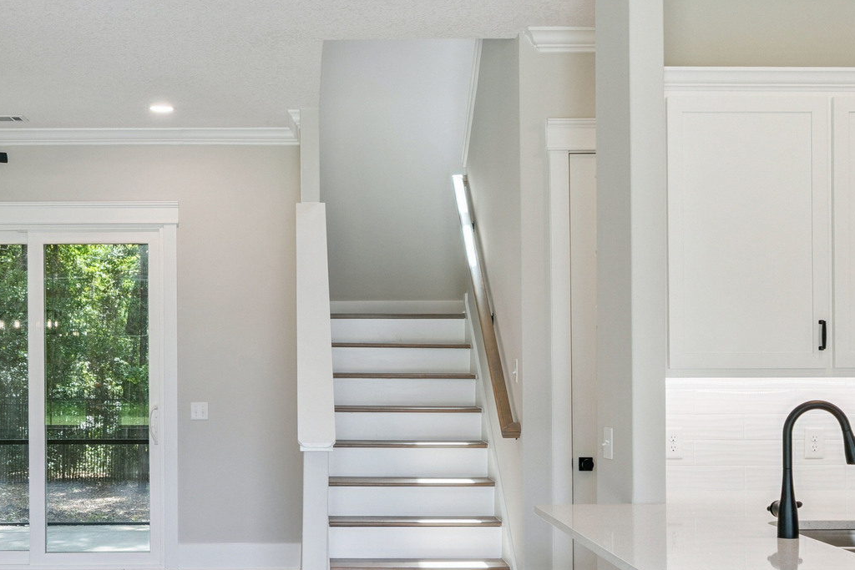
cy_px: 358
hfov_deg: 38.6
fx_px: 1211
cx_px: 324
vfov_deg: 26.4
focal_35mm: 51
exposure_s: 1/30
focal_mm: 17
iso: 250
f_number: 8
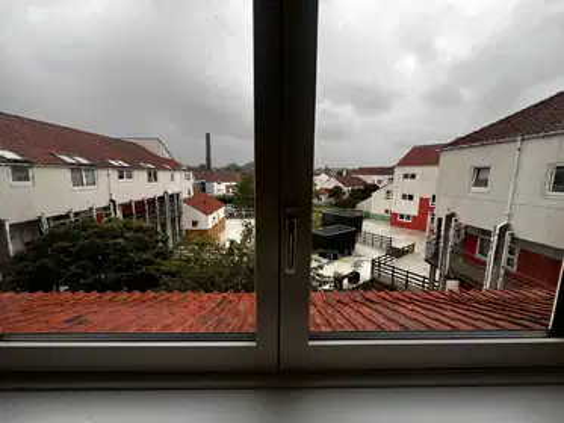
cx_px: 282
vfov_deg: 89.9
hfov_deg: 106.2
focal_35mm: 13
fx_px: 212
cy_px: 212
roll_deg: -0.5
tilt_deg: -8.4
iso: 32
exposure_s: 1/111
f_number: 1.8
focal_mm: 1.57
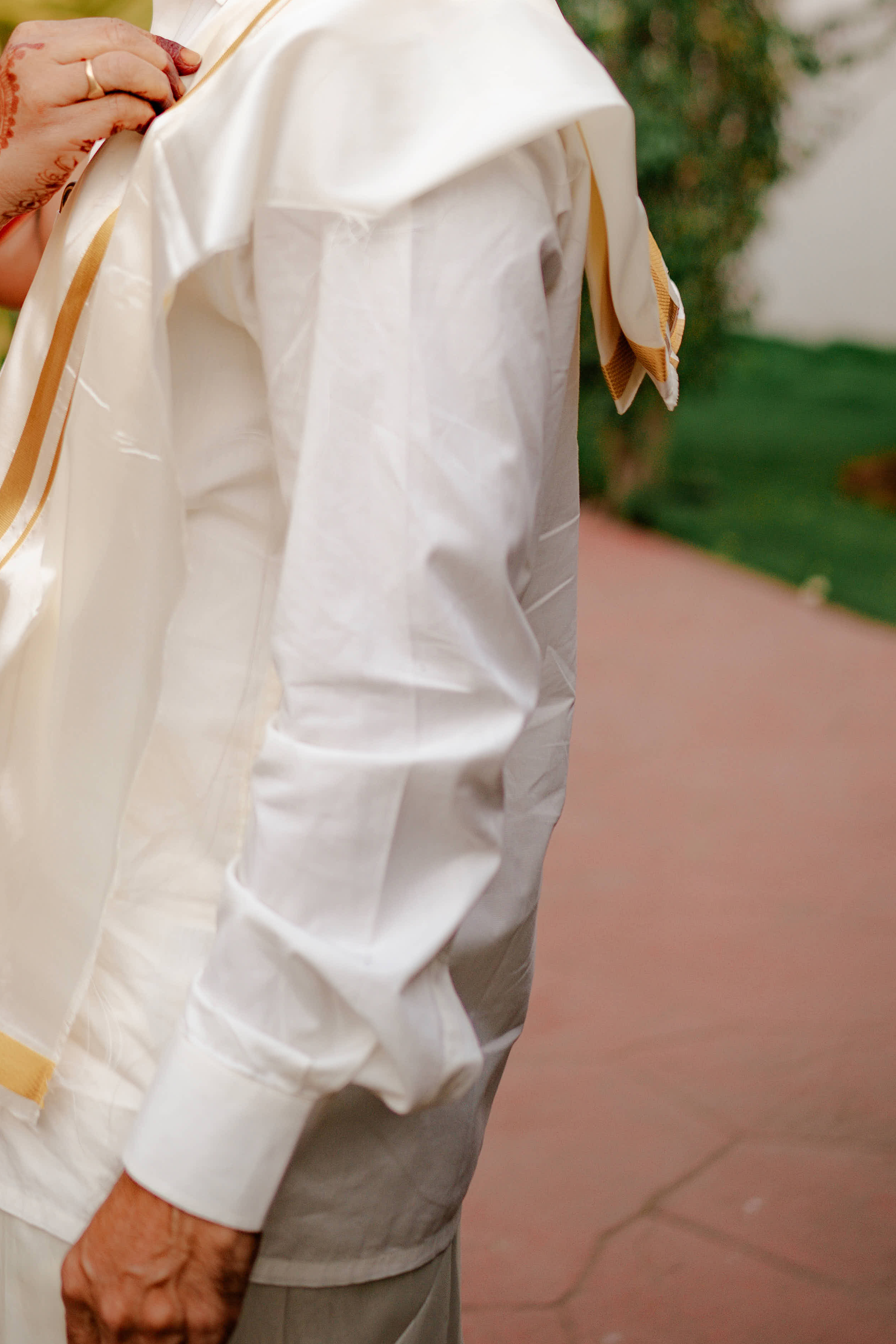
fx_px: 2761
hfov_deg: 17.9
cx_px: -25
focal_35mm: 74
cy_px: 80
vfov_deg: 26.2
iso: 200
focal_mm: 35
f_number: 1.6
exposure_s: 1/800
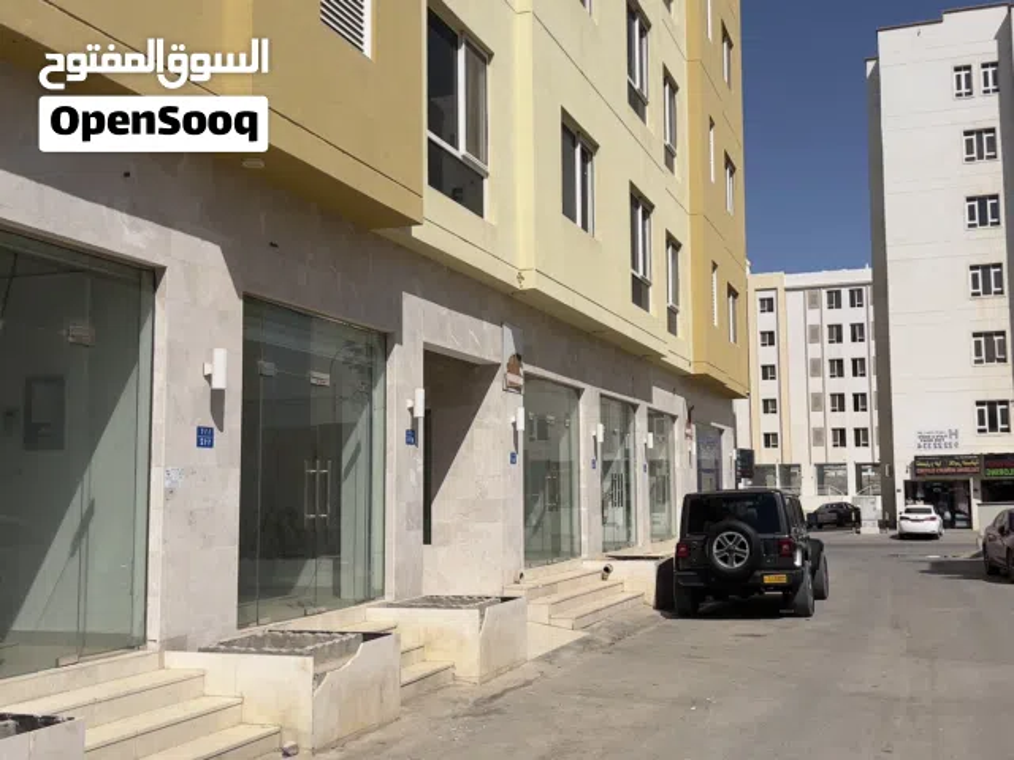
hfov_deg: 67.3
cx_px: 507
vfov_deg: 53.1
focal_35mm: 26
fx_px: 762
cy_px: 380
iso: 50
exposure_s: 1/11364
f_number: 1.5
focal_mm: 5.7
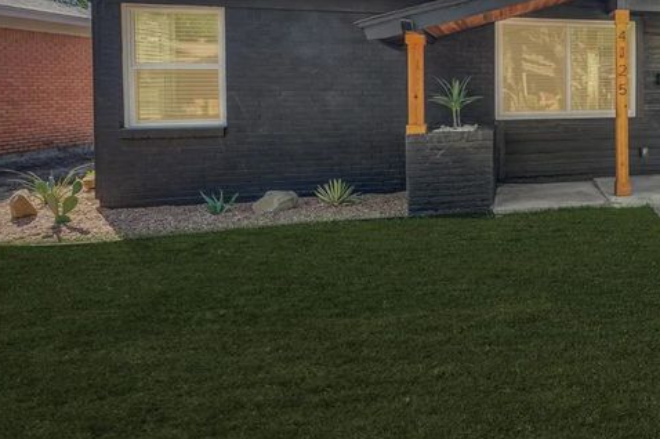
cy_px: 93
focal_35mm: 30
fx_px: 550
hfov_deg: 48.1
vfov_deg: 41.8
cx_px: 693
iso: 100
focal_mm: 14
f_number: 8
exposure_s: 1/125
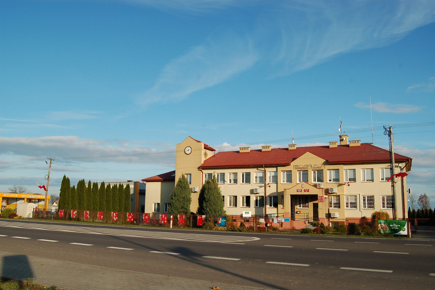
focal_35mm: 30
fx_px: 362
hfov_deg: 62.0
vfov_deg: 43.5
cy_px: 145
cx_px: 218
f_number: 10
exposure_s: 1/250
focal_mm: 20
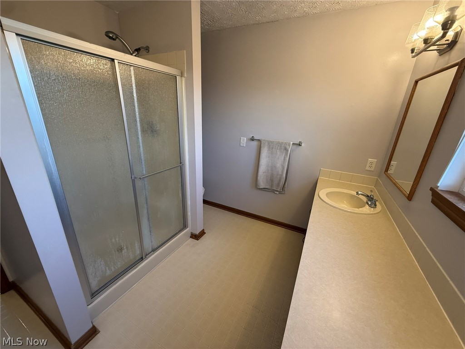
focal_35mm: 14
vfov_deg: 85.7
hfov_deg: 102.1
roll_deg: -2.5
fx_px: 188
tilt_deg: -19.0
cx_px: 232
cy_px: 174
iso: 200
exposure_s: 1/60
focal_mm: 2.22
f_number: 2.2
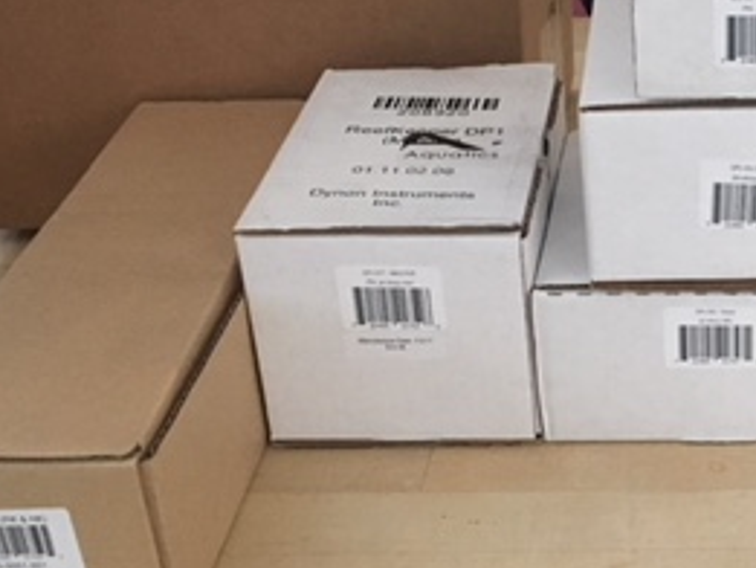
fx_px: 1551
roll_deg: -1.3
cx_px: 802
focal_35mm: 71
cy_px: 354
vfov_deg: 20.7
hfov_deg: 25.6
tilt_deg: -30.9
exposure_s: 1/30
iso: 160
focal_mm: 4.15
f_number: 2.2
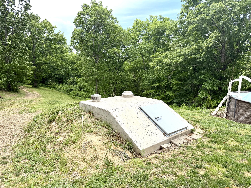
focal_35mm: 24
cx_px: 126
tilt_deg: -9.4
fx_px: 174
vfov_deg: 56.8
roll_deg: -0.1
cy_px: 94
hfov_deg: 71.6
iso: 100
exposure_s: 1/1812
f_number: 1.78
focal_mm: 6.76
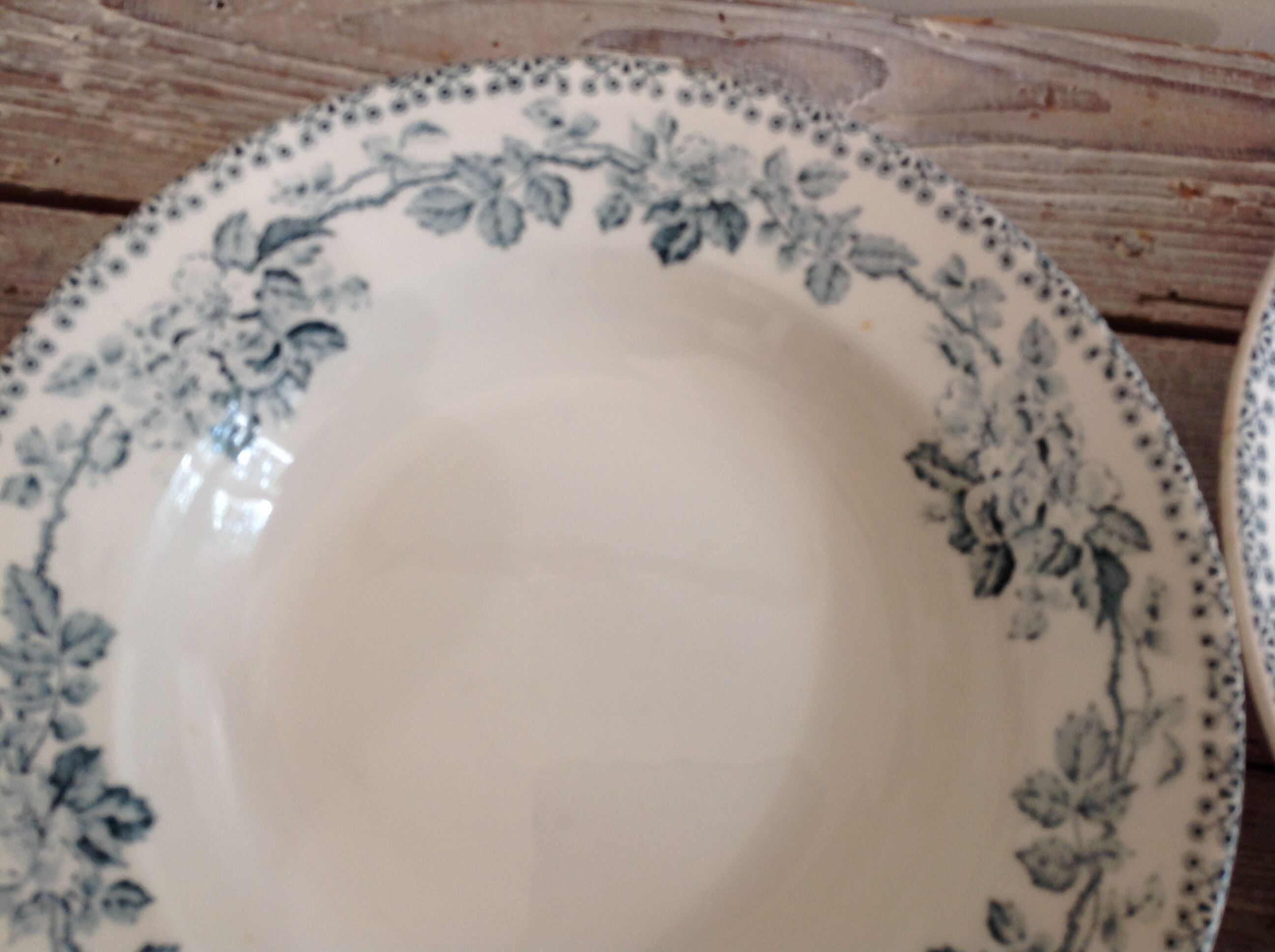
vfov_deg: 40.6
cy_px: 476
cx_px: 638
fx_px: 1287
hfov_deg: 52.7
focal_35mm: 35
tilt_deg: -74.6
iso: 50
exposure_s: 1/17
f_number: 2.4
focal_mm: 4.28
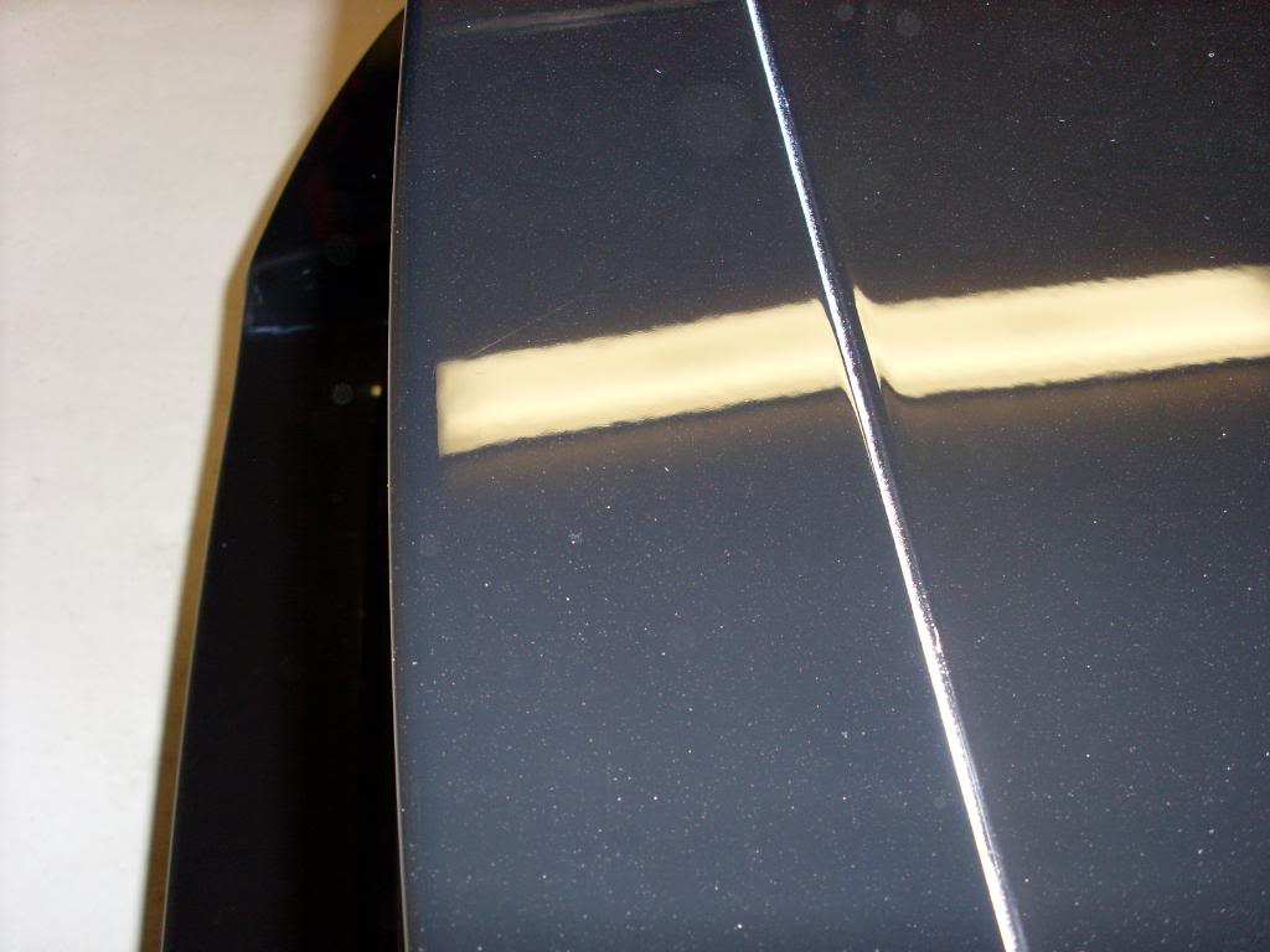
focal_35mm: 38
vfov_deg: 37.7
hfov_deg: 49.0
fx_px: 1394
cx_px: 635
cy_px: 476
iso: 100
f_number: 3
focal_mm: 6.3
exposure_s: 1/45
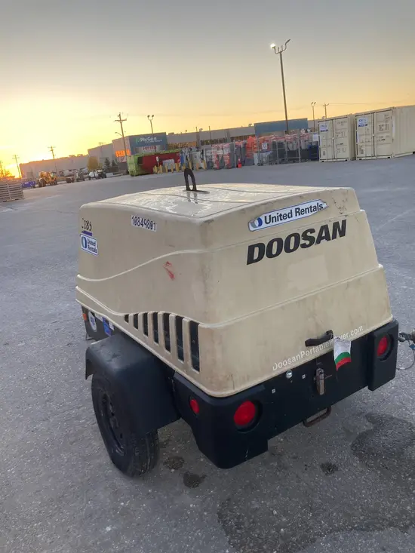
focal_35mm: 28
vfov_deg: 63.4
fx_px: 447
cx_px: 208
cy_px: 276
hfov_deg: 49.8
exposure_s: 1/121
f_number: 1.8
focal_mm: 3.99
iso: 20
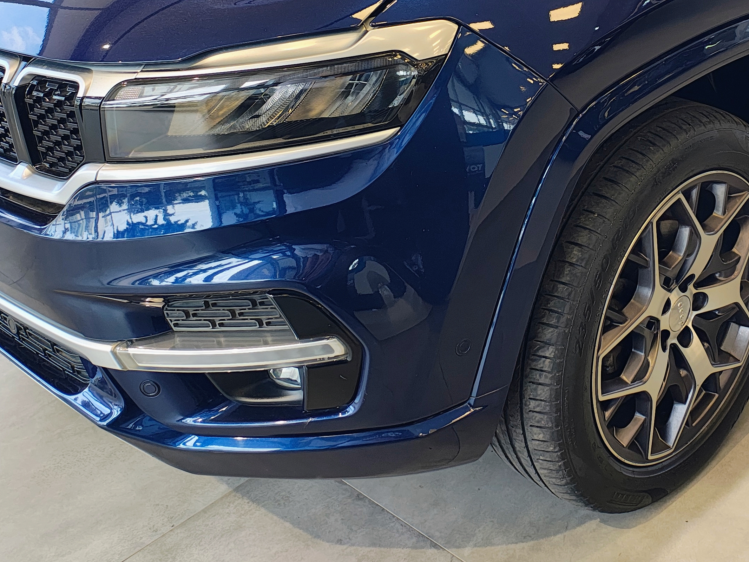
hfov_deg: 38.9
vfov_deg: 29.1
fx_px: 1039
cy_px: 59
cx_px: 530
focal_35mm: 48
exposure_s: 1/120
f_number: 1.4
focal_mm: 5.89
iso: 306
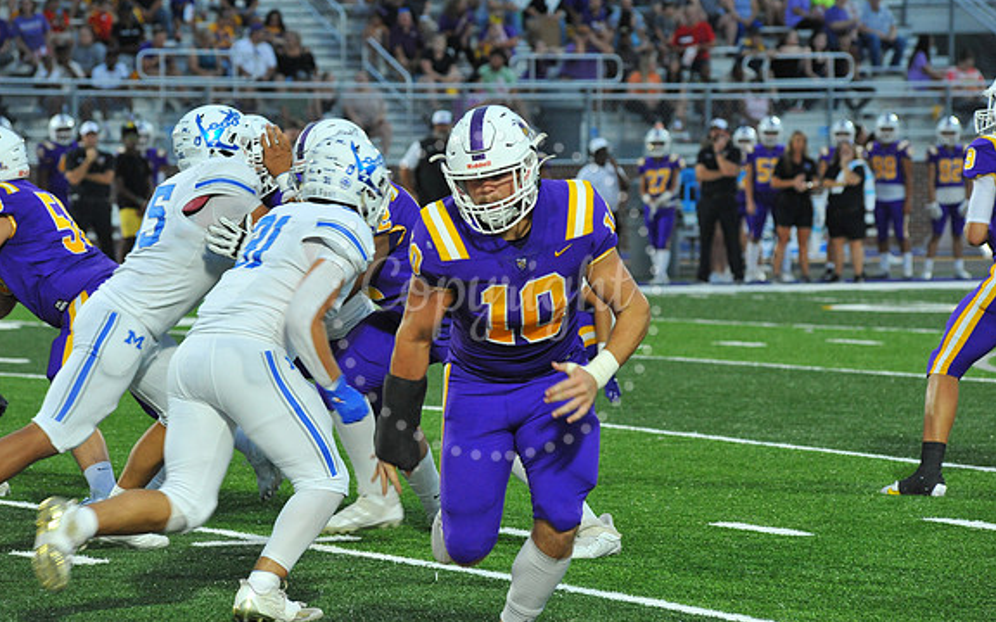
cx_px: 496
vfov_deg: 6.4
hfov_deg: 10.2
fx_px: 5565
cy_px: 294
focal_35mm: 205
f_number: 7.1
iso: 3200
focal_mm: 200
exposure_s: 1/320
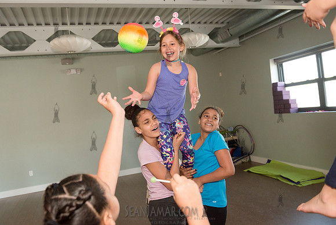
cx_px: 168
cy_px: 112
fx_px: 299
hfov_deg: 58.7
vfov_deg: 41.1
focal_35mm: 32
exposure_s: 1/640
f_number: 4.5
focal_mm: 32
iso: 1600
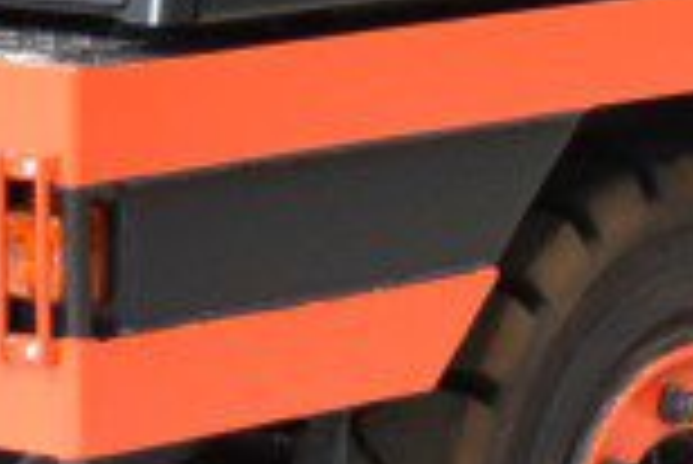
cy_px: -572
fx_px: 5624
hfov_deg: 7.0
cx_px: 477
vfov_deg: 4.6
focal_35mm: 292
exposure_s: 1/125
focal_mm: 25
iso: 1250
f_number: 4.5
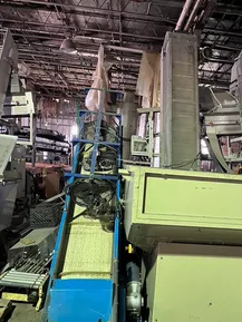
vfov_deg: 50.5
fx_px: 335
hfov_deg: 39.1
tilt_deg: -8.2
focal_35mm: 36
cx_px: 166
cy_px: 211
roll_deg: -6.5
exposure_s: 1/60
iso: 400
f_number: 1.6
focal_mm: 5.1
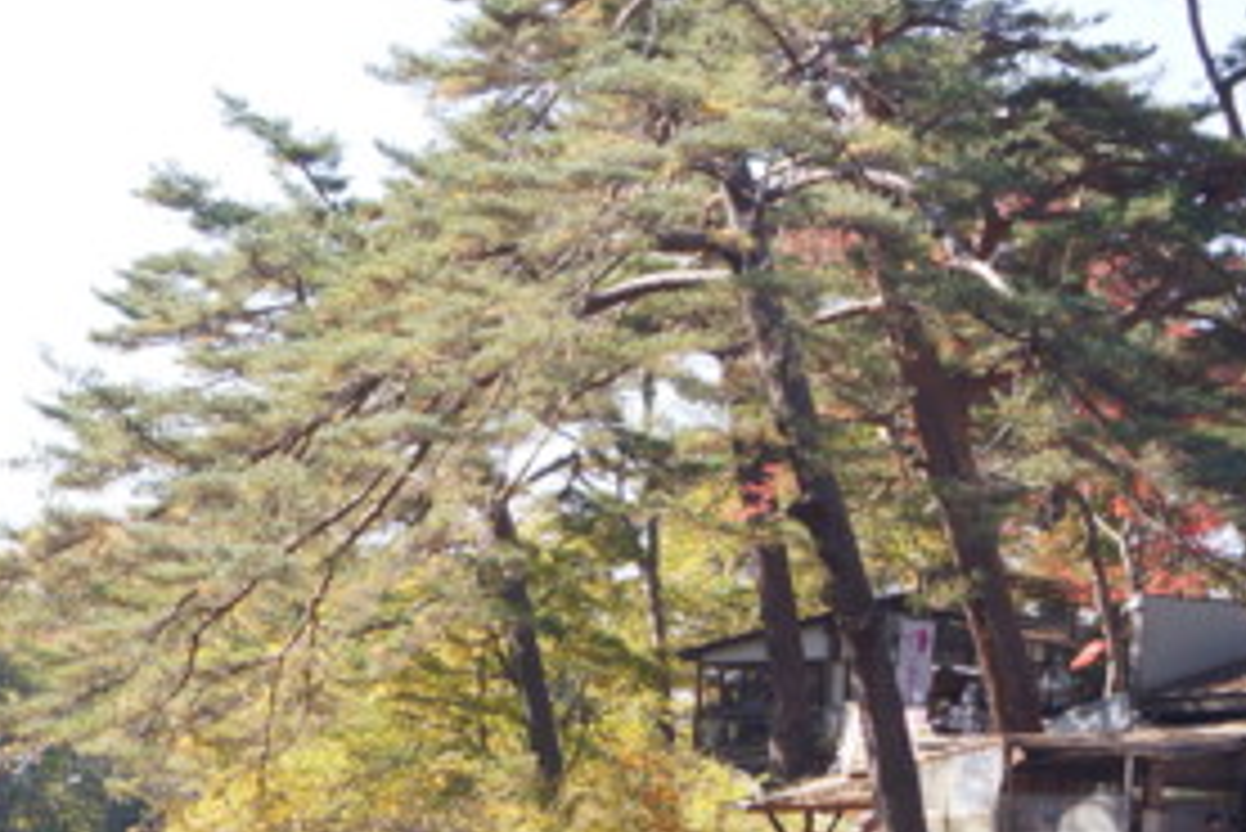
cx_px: -504
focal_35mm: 130
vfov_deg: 10.0
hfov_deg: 14.9
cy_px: 1446
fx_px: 4502
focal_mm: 24
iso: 100
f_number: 5.6
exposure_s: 1/125
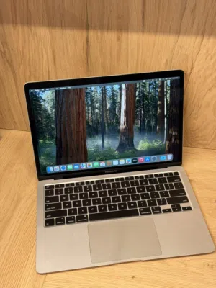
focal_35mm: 48
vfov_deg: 39.7
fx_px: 399
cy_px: 144
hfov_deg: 30.3
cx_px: 108
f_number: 1.78
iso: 160
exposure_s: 1/50
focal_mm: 6.76
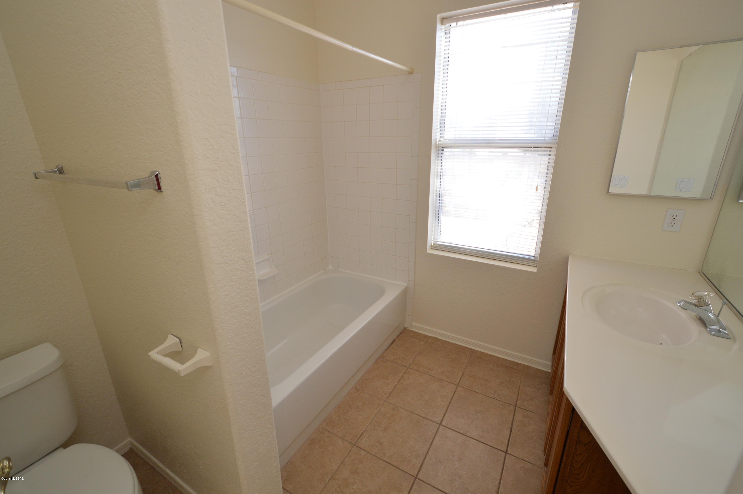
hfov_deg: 100.4
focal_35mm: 15
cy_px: 247
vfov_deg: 77.2
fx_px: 309
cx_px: 372
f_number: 4
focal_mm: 10
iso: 400
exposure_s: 1/60
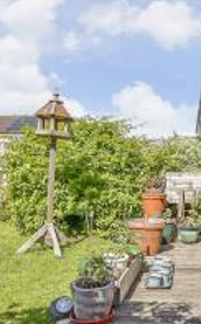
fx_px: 545
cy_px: 184
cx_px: 196
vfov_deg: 33.0
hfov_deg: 20.3
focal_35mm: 62
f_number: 8
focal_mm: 17
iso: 160
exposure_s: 1/250
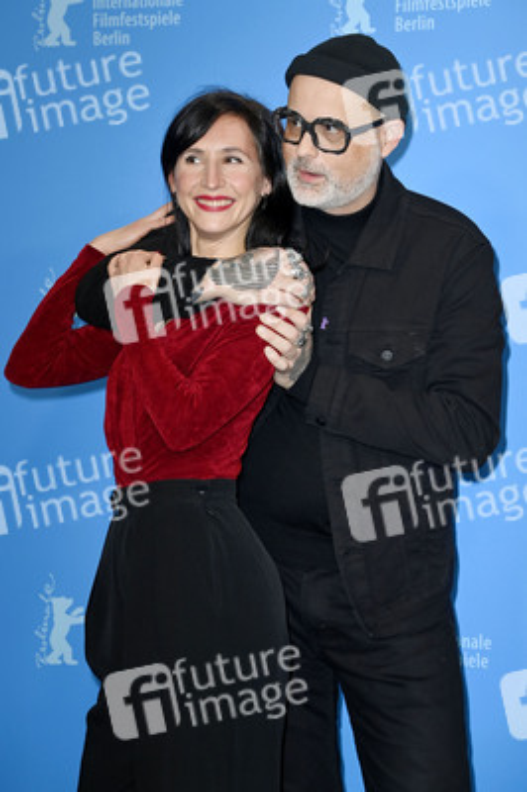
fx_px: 2155
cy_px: 396
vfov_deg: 20.8
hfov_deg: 13.9
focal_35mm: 98
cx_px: 264
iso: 800
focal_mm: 98
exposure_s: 1/200
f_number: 5.3
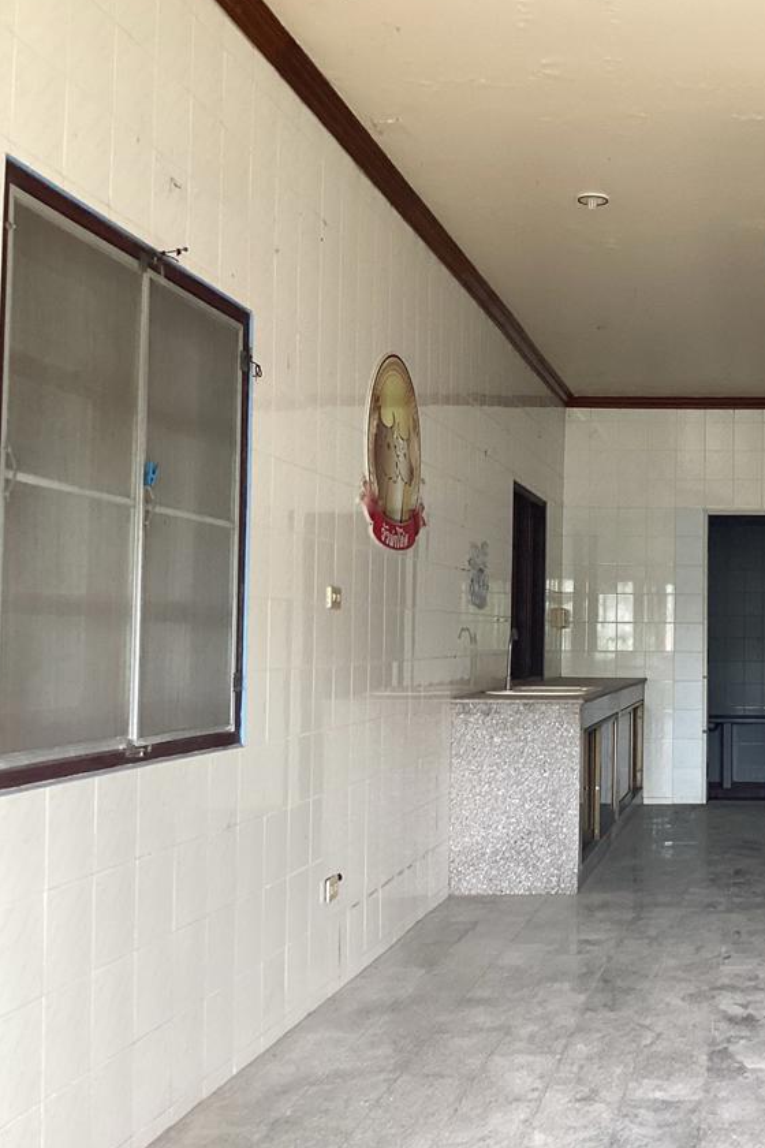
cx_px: 760
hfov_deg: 28.7
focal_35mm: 44
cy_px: 569
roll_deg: +2.0
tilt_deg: +3.2
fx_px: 1402
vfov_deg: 44.5
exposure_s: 1/60
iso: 125
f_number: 2.4
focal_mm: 3.3
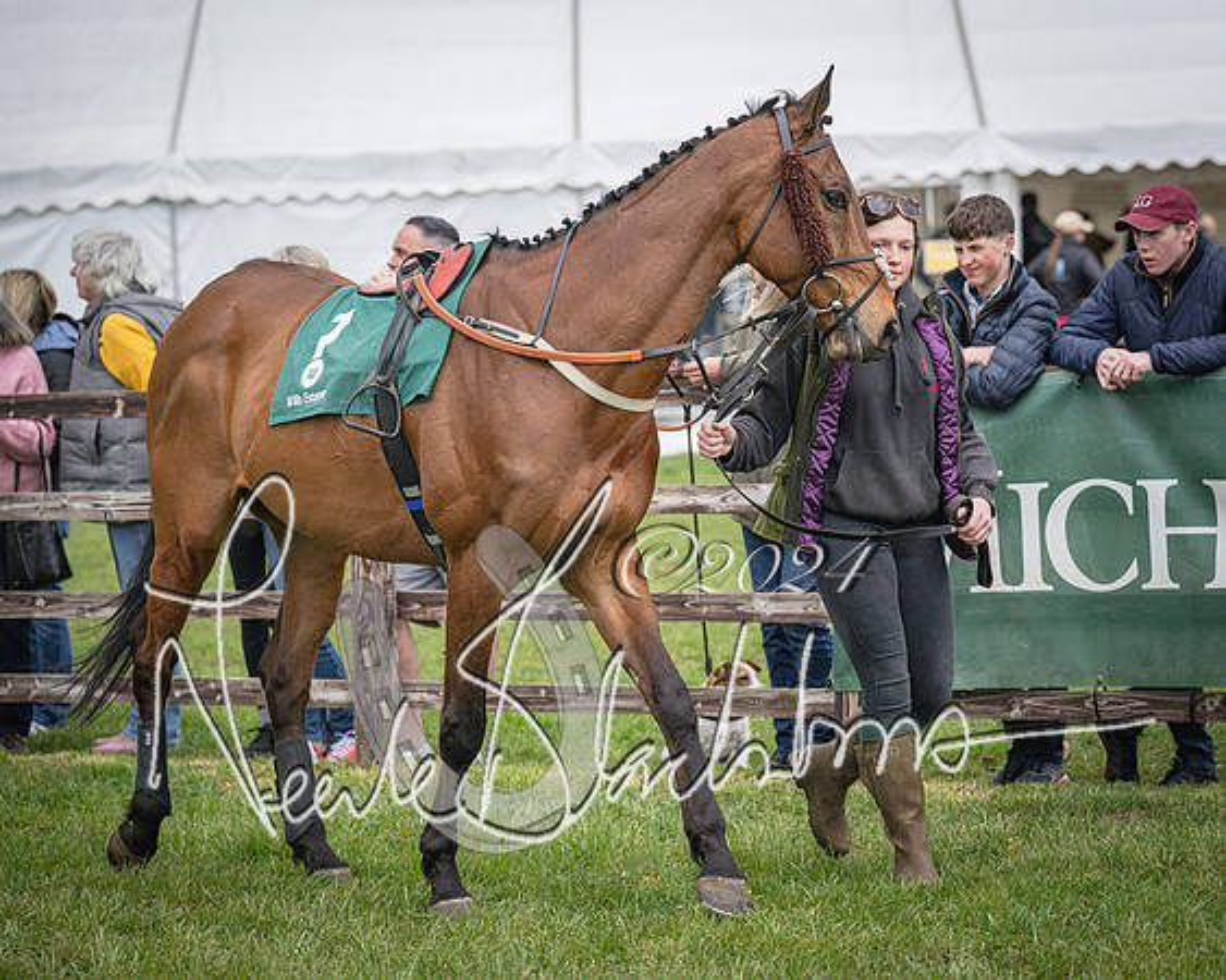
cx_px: 776
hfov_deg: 12.5
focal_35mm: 155
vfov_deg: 10.0
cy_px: 490
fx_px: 5605
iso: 800
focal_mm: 130
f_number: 4.5
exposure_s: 1/5000
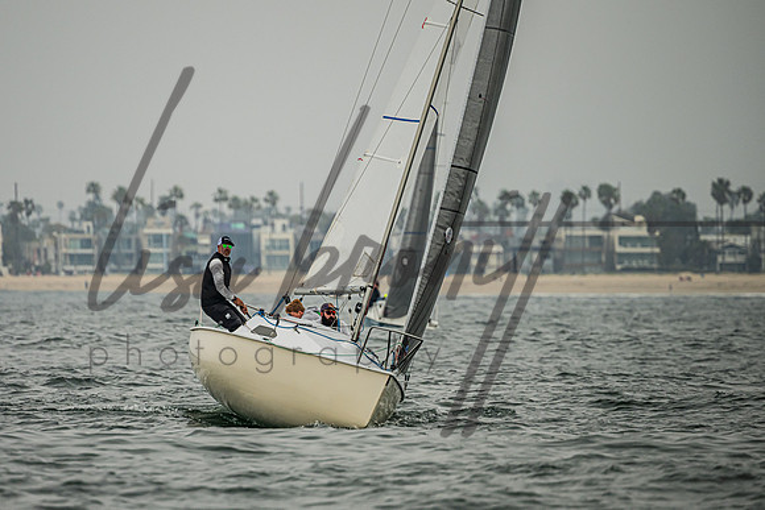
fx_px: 11519
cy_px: 269
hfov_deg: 3.8
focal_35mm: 542
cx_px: 295
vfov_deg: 2.5
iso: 280
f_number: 5.6
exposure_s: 1/4000
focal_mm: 400
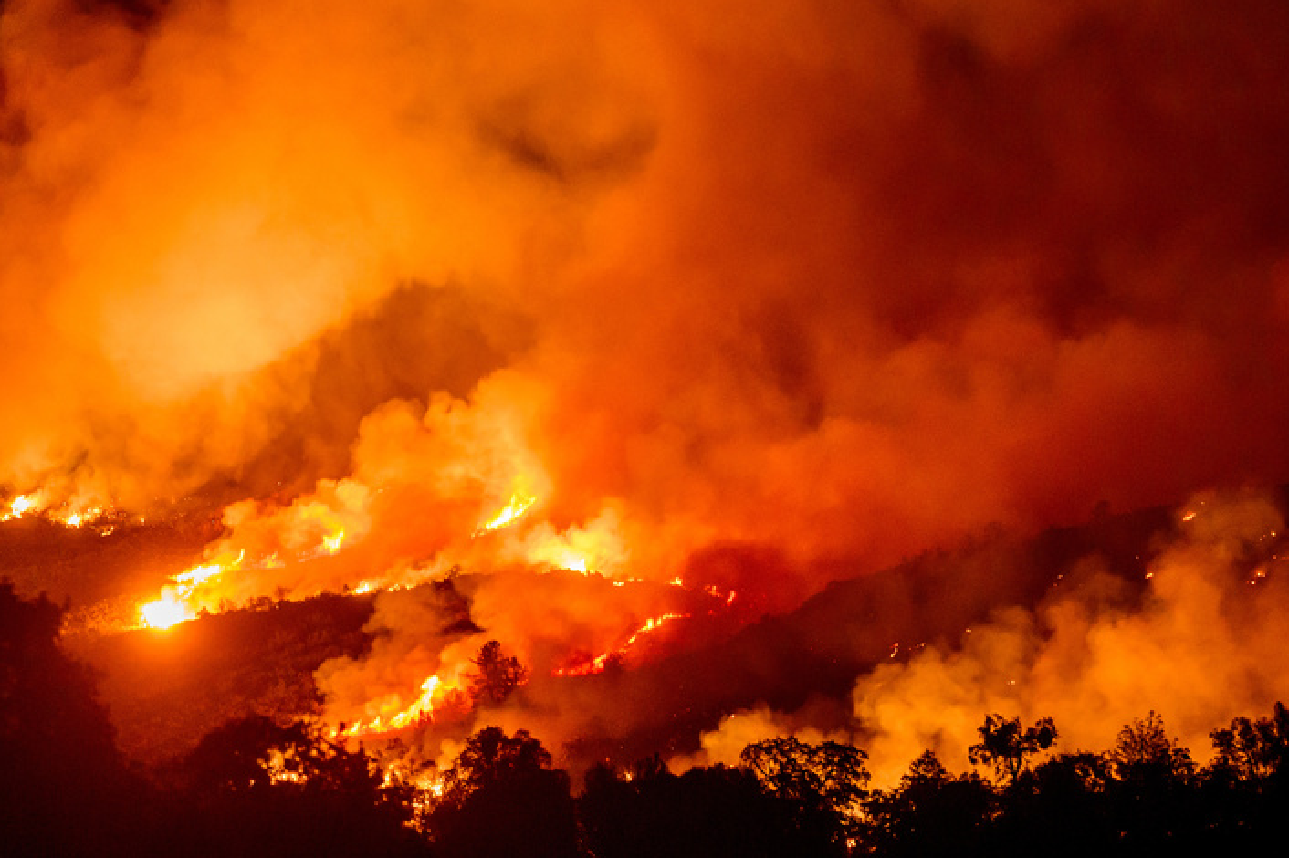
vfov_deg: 4.7
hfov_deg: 7.1
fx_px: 10378
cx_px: 548
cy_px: 400
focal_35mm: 290
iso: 6400
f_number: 5.6
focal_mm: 200
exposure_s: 1/8
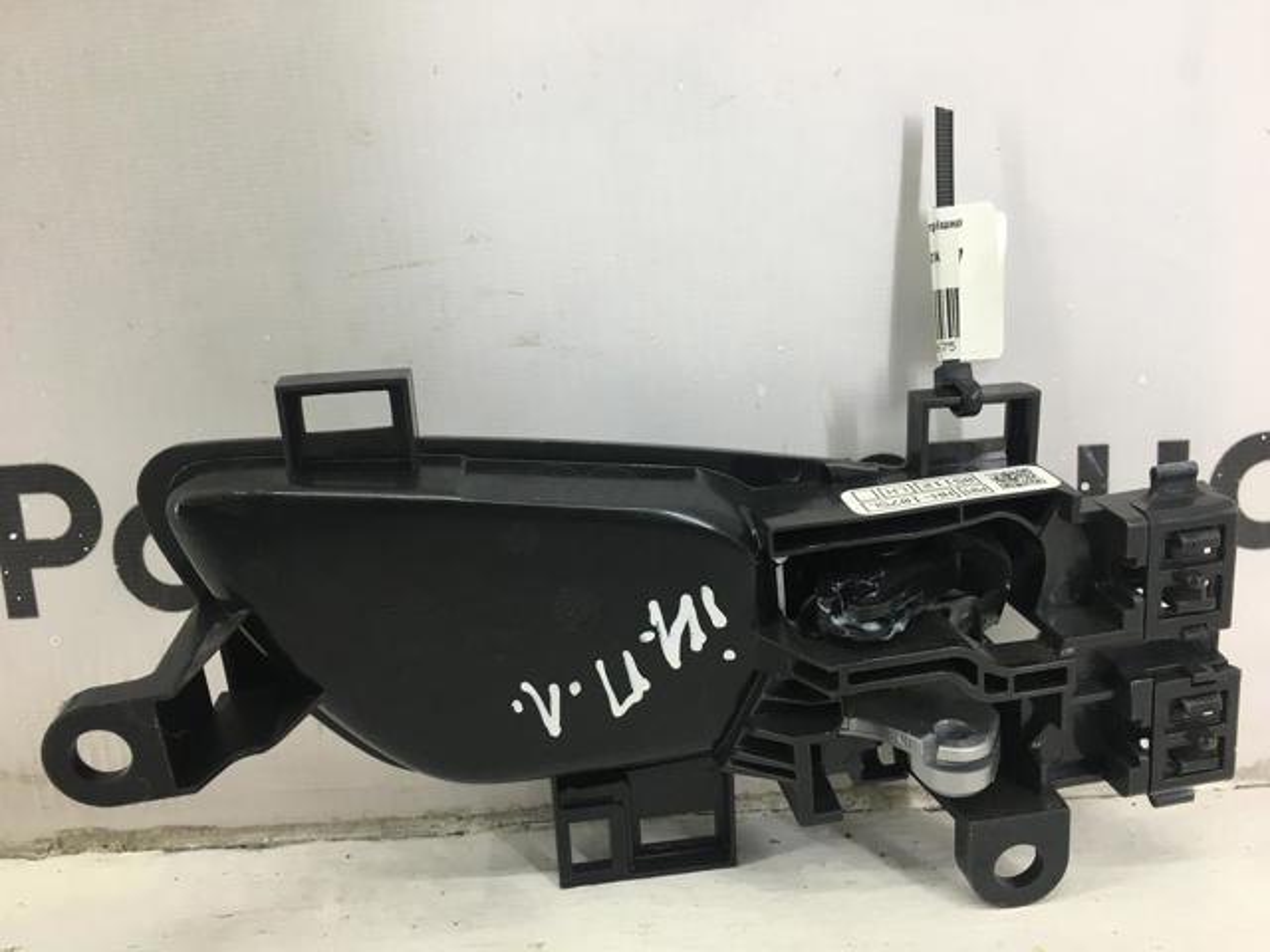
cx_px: 635
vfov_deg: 48.2
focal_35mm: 29
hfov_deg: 61.7
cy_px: 476
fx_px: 1064
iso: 25
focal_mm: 4.15
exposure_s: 1/33
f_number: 2.2
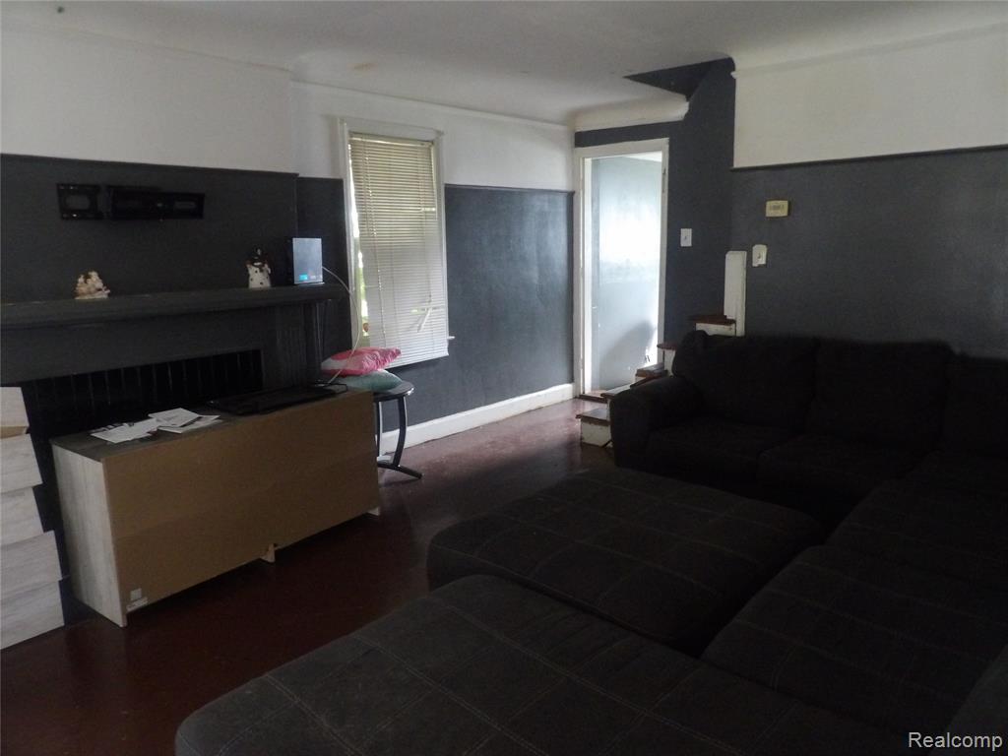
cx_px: 504
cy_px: 378
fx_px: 699
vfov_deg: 56.8
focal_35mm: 24
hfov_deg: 71.6
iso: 800
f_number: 3.2
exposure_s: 1/11
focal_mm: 4.3
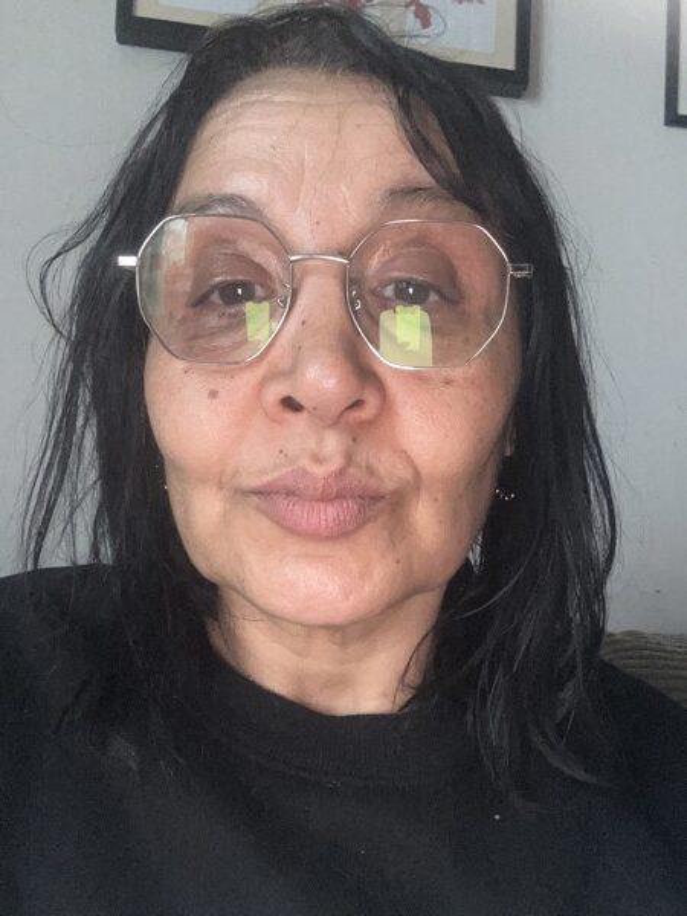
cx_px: 344
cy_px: 458
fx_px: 794
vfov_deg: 60.0
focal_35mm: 30
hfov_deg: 46.8
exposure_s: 1/32
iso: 200
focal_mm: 2.69
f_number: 1.9
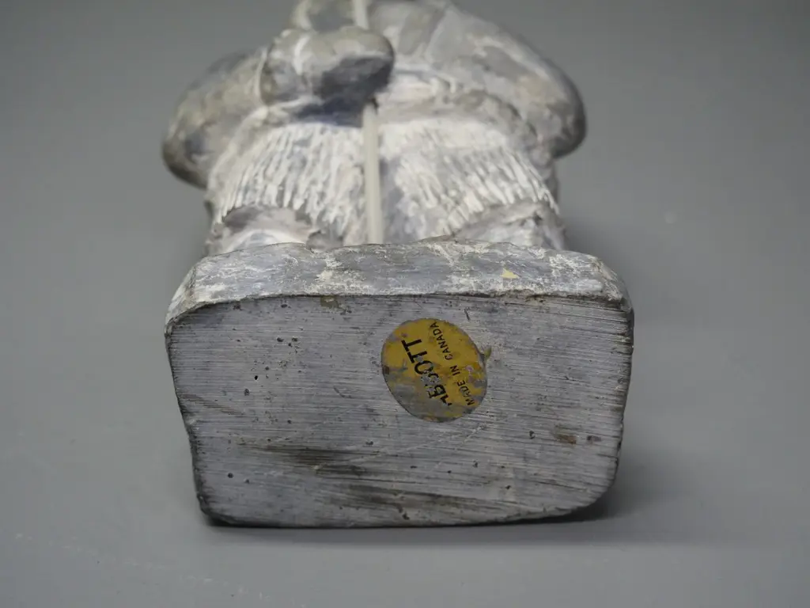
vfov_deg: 26.1
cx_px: 405
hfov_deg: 34.3
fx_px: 1310
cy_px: 304
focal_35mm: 56
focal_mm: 28
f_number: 5
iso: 1600
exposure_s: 1/125
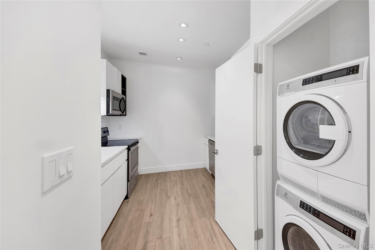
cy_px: 125
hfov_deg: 112.6
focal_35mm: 12
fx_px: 125
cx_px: 188
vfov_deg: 90.0
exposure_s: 1.3
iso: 100
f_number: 8
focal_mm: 8
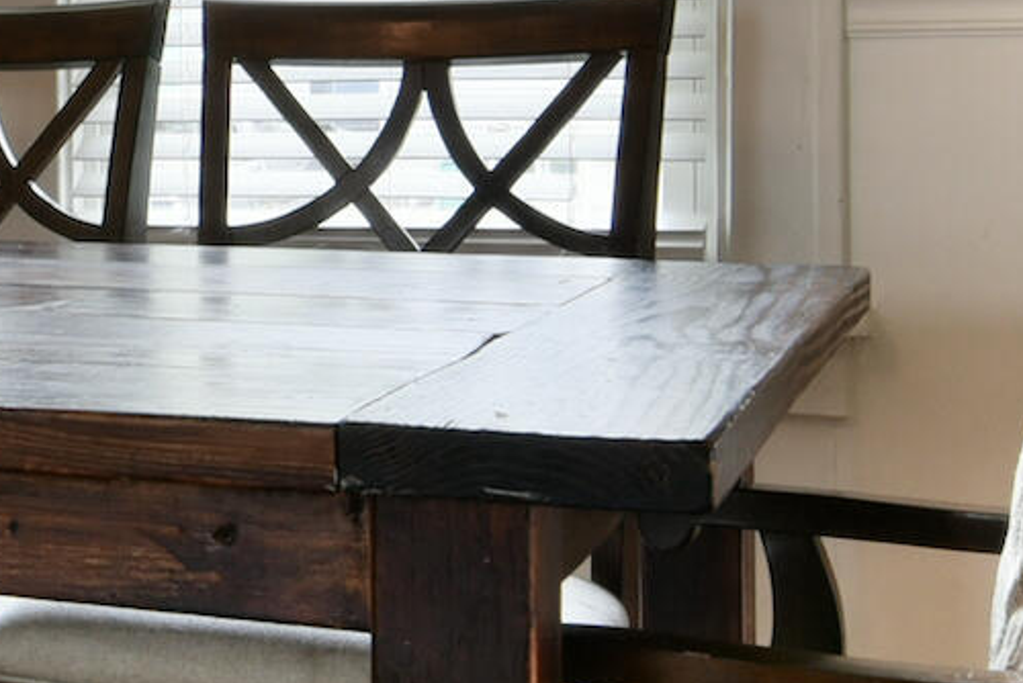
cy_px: 107
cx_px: -333
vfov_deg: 16.1
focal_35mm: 84
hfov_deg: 21.6
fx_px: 2388
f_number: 11
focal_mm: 14
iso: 800
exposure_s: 1/15
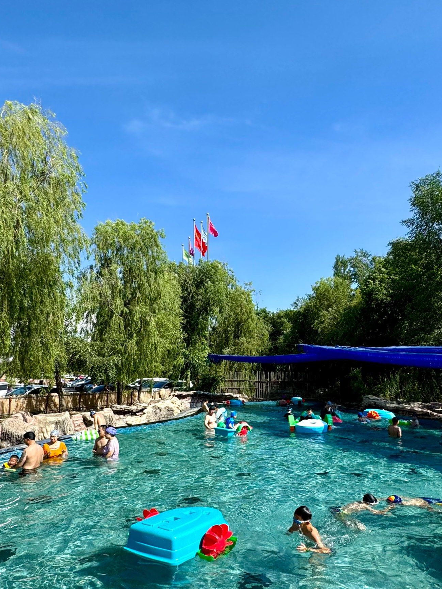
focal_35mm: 22
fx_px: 375
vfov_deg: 75.6
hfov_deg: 61.1
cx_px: 229
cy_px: 352
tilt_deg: +2.0
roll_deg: -0.6
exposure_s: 1/1420
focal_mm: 2.22
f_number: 2.2
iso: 40
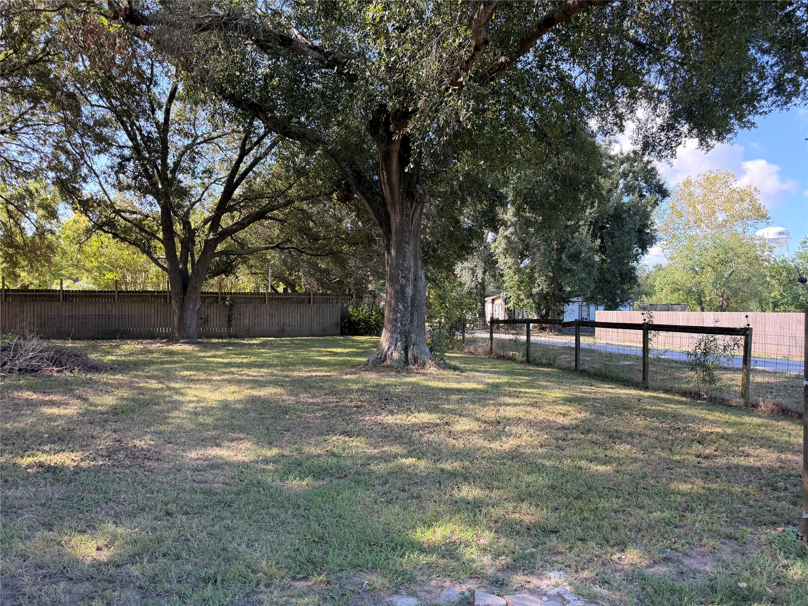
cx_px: 404
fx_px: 560
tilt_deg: +0.4
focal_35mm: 24
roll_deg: -0.4
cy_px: 303
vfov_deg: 56.8
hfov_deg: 71.6
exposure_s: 1/381
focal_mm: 6.76
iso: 100
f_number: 1.78
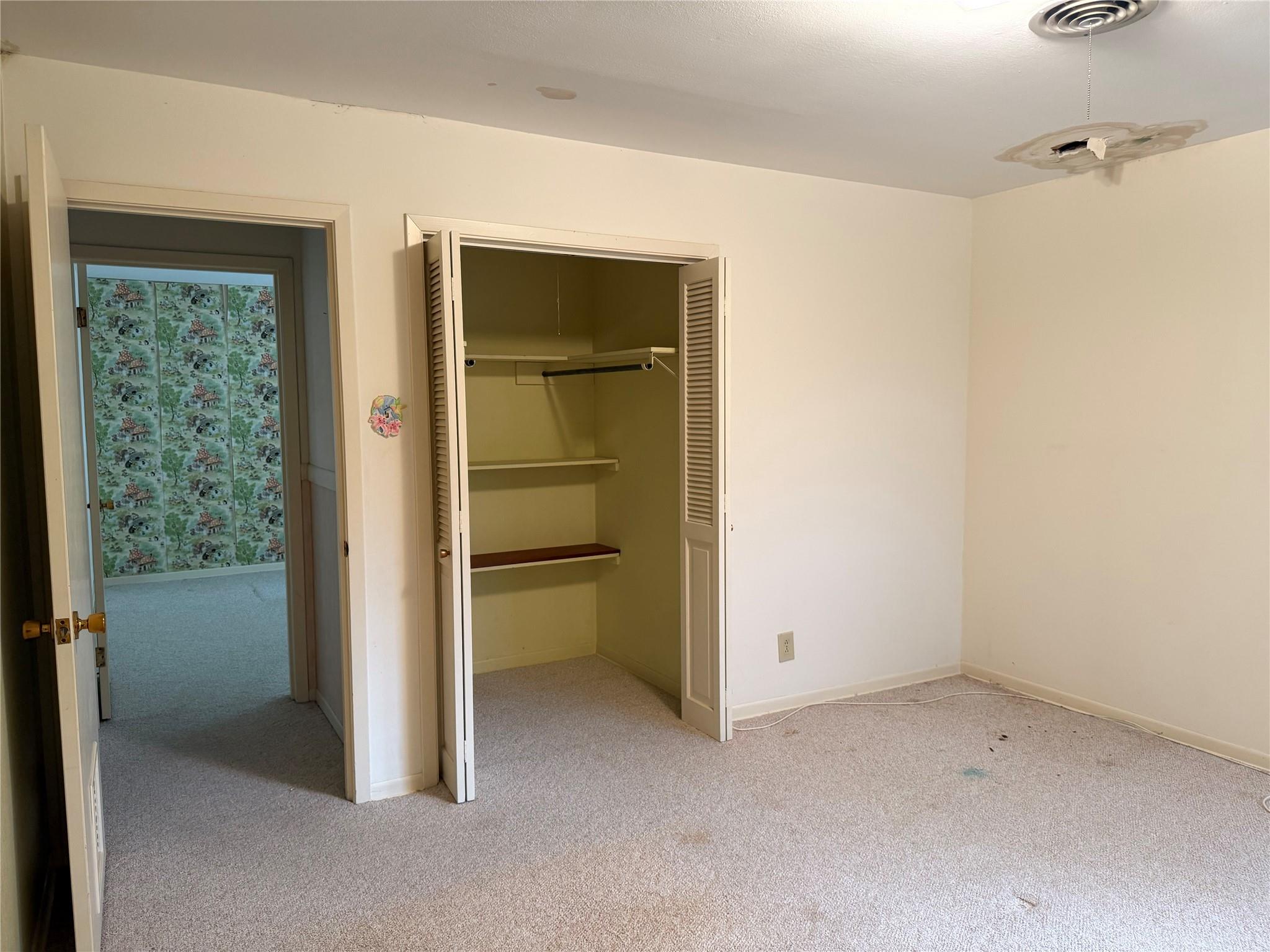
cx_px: 635
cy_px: 476
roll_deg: +1.2
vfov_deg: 56.8
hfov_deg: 71.6
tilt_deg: -4.9
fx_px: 881
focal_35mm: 24
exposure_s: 1/60
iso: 250
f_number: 1.78
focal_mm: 6.76
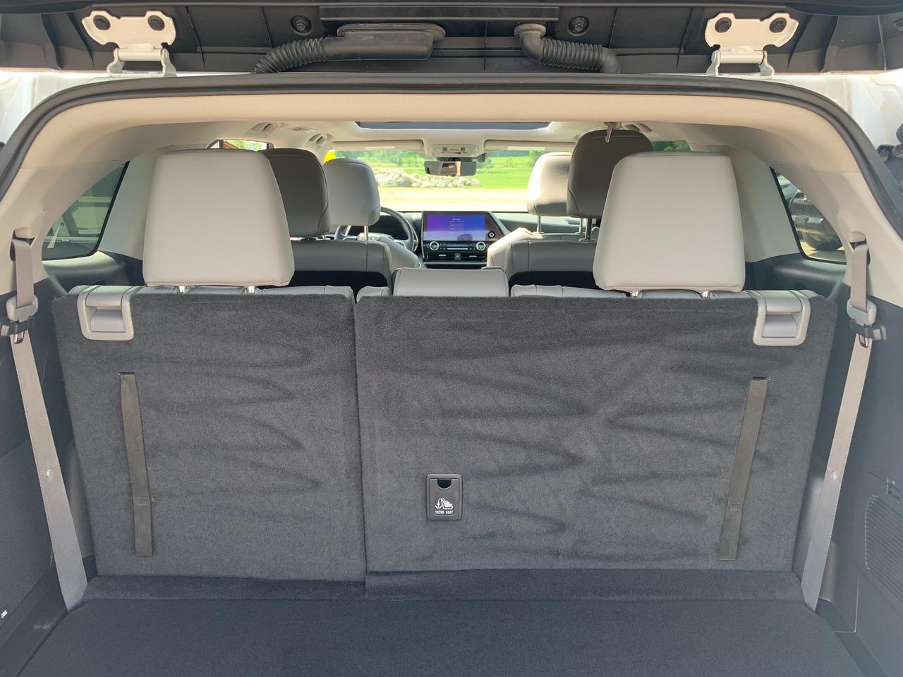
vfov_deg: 53.1
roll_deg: -0.6
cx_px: 452
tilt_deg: -14.1
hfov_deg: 67.3
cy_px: 338
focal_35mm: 26
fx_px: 678
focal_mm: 4.25
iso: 25
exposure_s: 1/122
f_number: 1.8
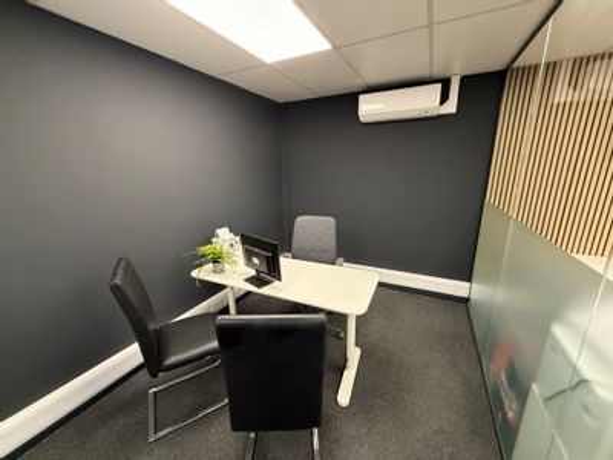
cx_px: 306
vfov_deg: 85.7
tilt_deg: -13.7
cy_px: 230
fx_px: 248
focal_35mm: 14
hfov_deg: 102.1
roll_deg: +0.6
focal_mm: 2.22
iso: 400
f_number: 2.2
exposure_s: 1/100
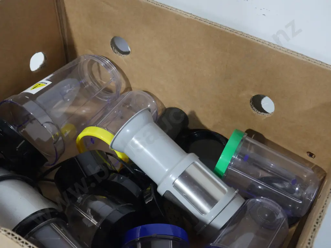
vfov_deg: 30.3
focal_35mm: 48
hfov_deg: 39.6
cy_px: 124
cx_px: 166
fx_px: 459
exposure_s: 1/60
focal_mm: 24
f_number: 6.3
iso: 3200
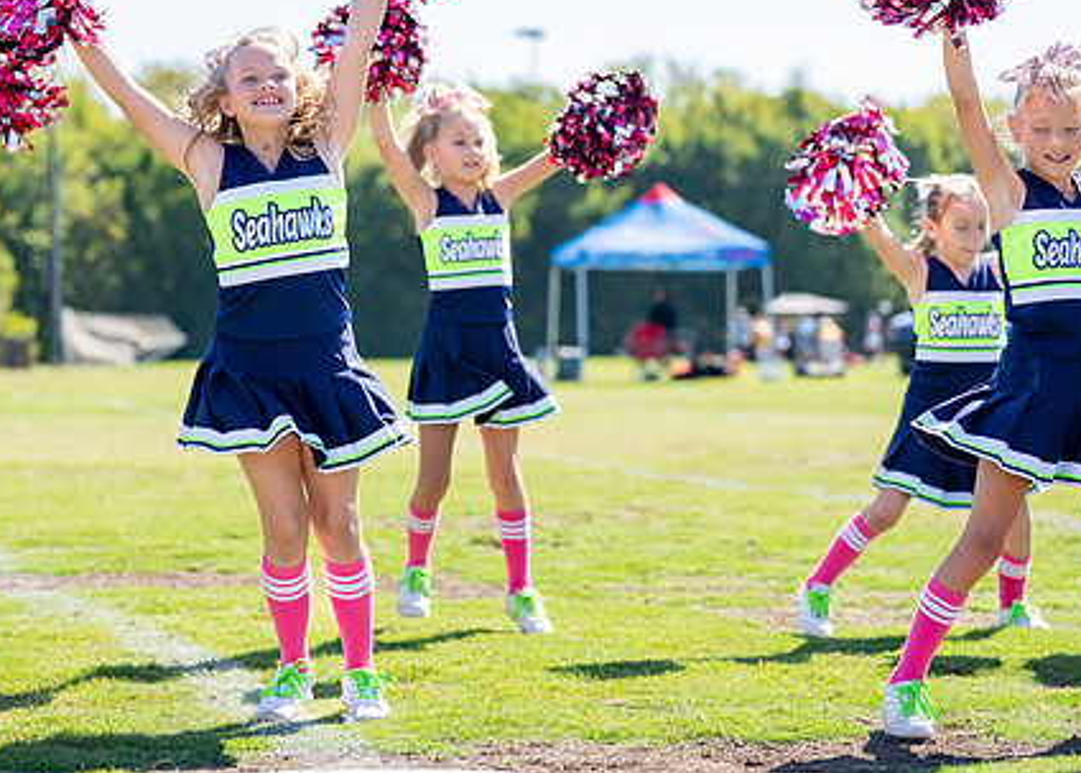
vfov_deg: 12.1
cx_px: 434
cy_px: 294
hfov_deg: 16.8
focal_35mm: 119
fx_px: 3654
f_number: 2.8
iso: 200
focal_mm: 80
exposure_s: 1/2000
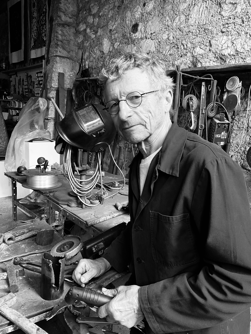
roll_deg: -2.3
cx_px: 126
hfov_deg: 48.2
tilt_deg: -12.8
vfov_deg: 61.7
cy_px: 167
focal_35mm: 29
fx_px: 280
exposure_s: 1/100
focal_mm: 3
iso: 32
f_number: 1.8
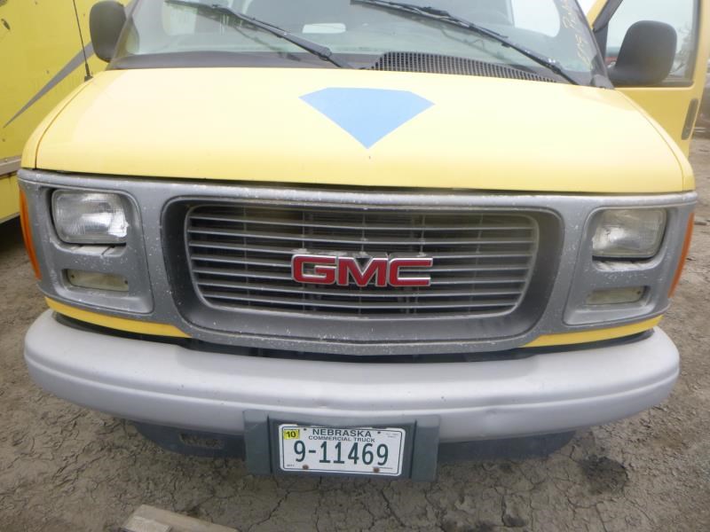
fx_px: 513
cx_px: 355
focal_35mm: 25
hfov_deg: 69.4
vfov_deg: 54.9
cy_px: 266
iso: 100
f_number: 3.9
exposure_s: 1/100
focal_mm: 4.5
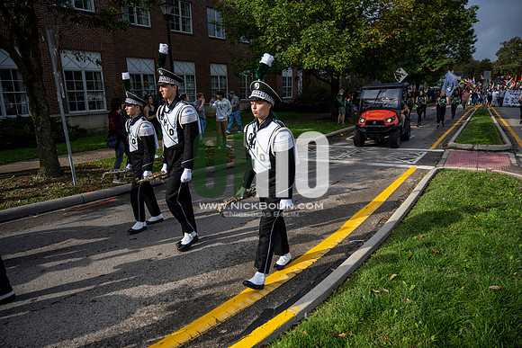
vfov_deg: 53.2
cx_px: 261
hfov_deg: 73.7
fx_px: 348
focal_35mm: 24
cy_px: 174
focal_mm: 24
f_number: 4
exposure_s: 1/1600
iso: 125
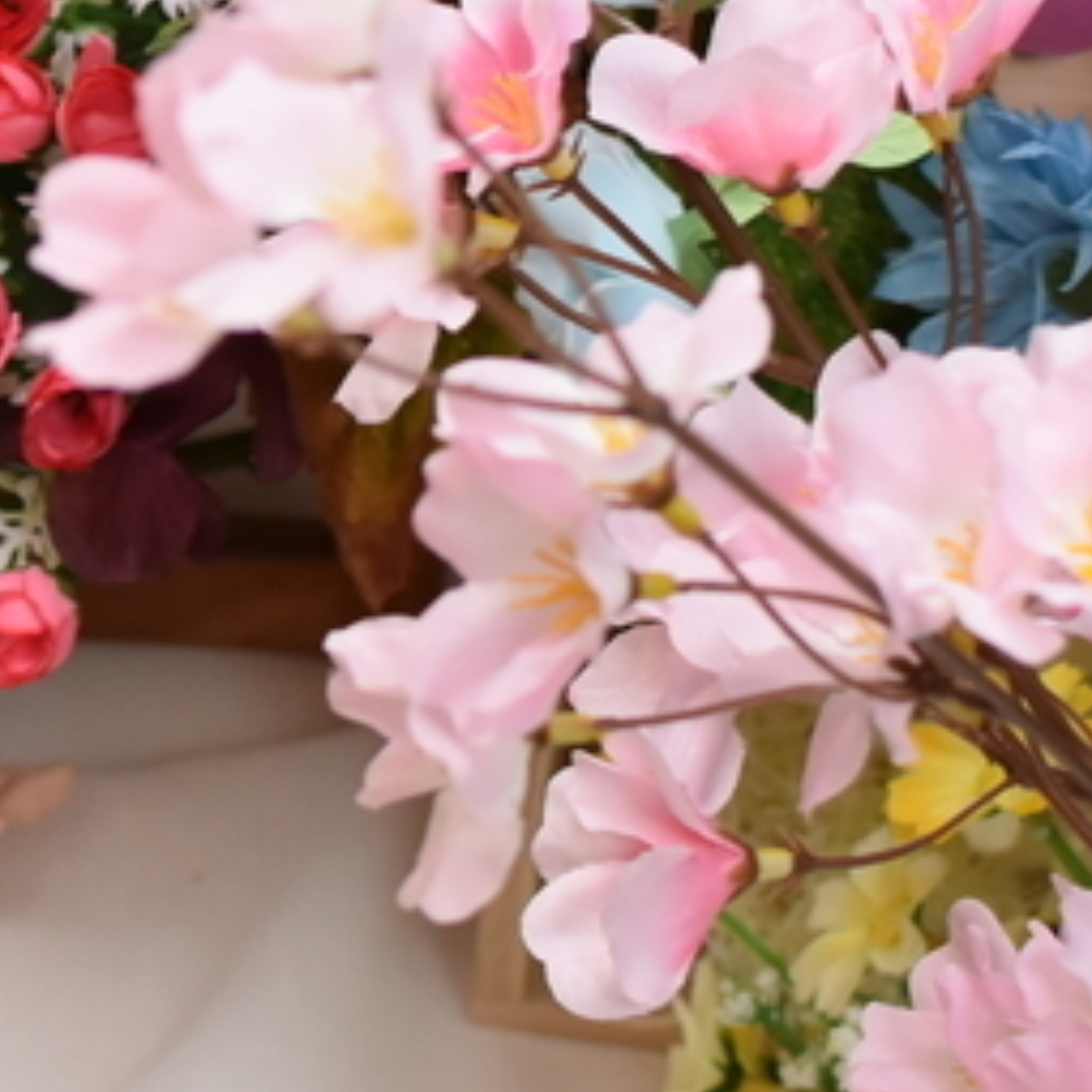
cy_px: -47
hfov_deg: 8.2
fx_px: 7495
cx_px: -304
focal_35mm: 210
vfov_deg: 8.3
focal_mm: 35
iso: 800
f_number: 3.2
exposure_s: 1/60
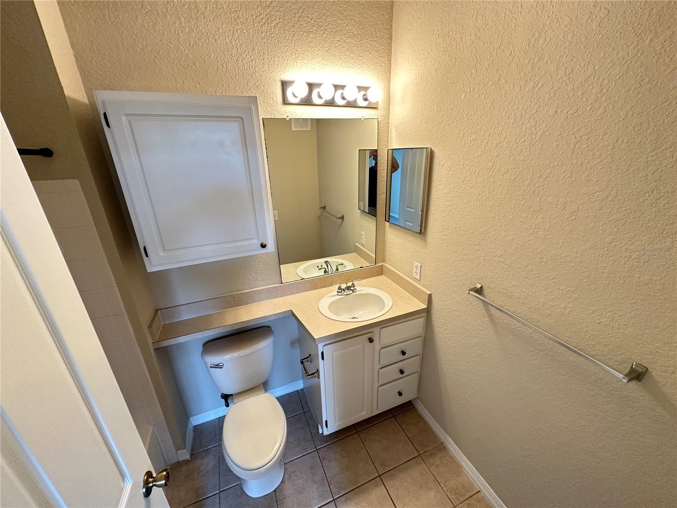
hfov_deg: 102.1
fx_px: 274
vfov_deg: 85.7
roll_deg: +1.5
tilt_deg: -20.9
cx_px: 338
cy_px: 254
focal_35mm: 14
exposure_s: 1/60
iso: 250
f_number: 2.2
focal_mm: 2.22
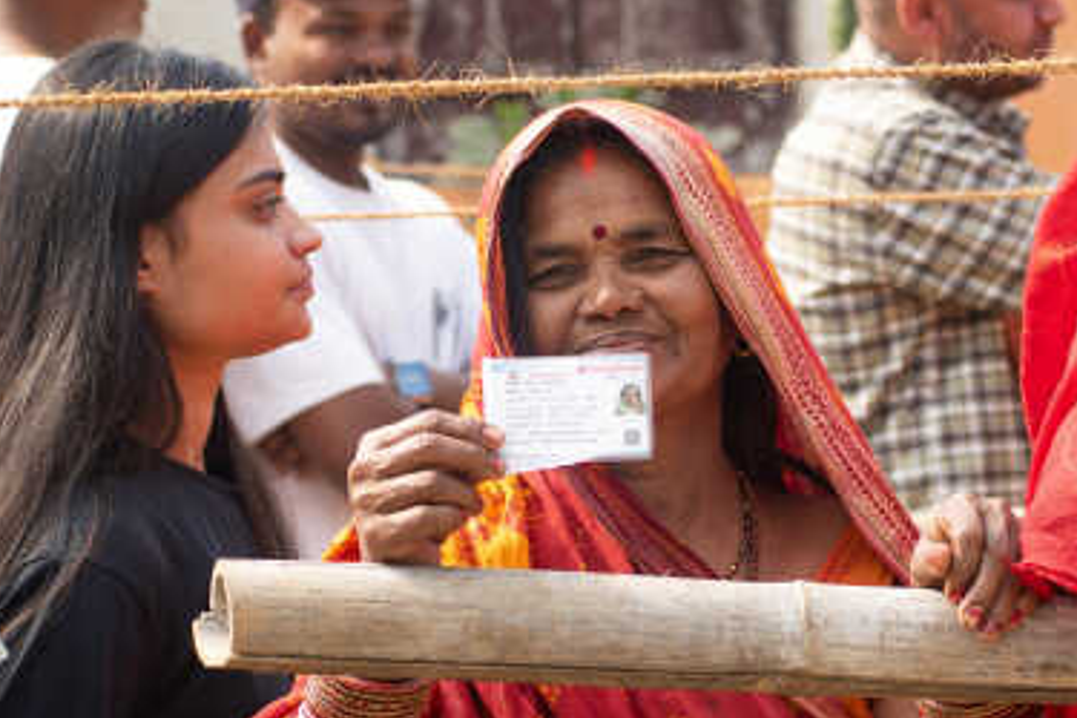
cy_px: 333
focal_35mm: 168
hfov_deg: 12.2
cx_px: 747
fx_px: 5026
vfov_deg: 8.2
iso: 200
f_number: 4.5
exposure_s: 1/500
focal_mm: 70
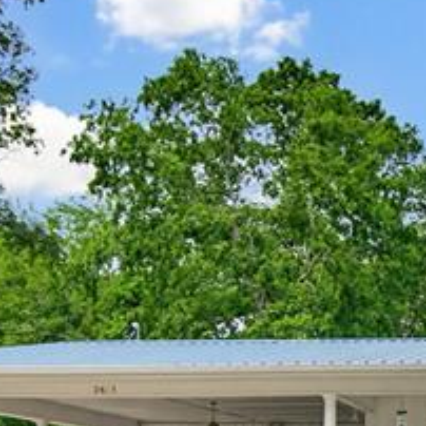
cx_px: 576
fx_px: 961
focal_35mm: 69
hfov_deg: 22.1
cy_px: 485
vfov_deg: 23.3
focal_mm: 16
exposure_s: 1/200
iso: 200
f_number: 6.3
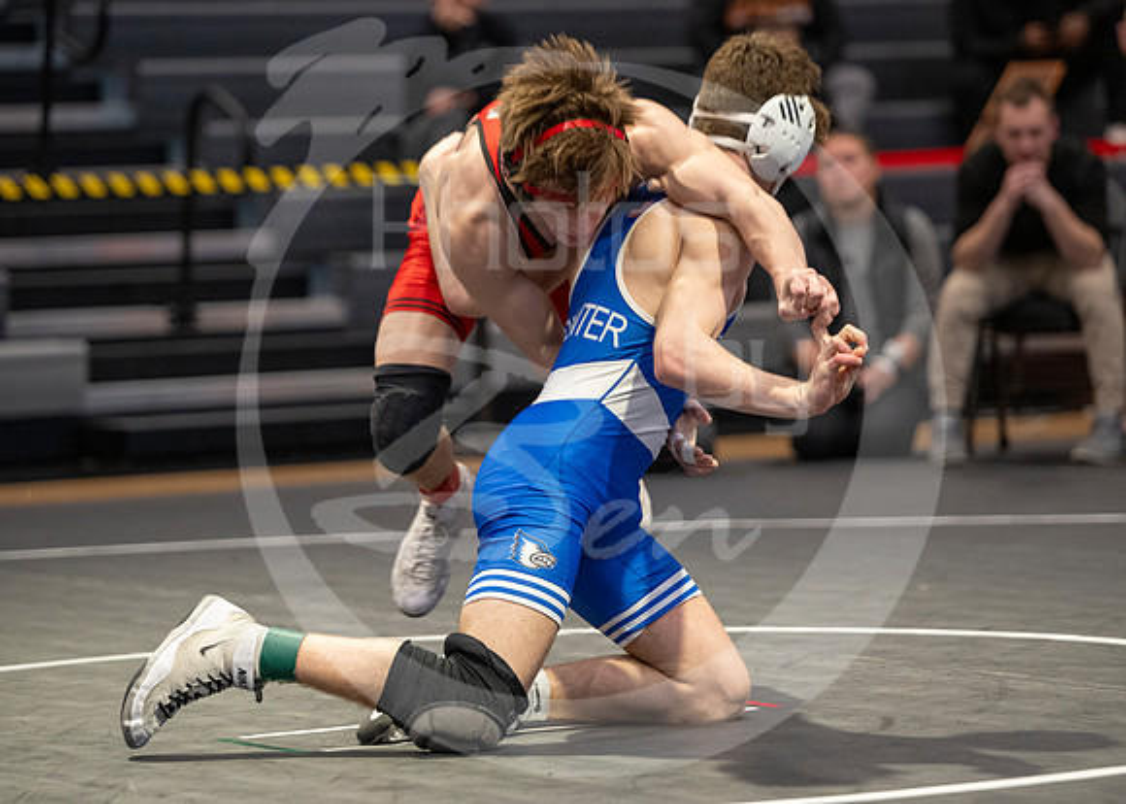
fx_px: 5166
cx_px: 526
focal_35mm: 162
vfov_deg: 8.9
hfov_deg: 12.4
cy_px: 484
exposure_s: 1/1000
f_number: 2.8
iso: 3200
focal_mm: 125
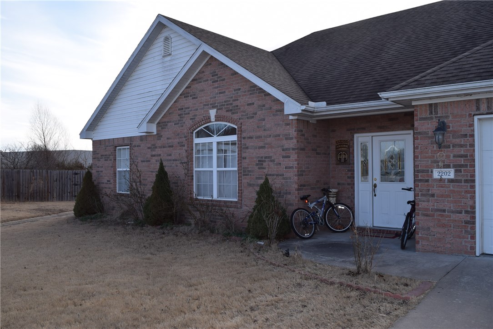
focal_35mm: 30
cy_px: 164
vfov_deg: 43.7
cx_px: 246
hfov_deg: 61.9
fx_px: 411
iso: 100
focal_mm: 20
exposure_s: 1/200
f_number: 7.1
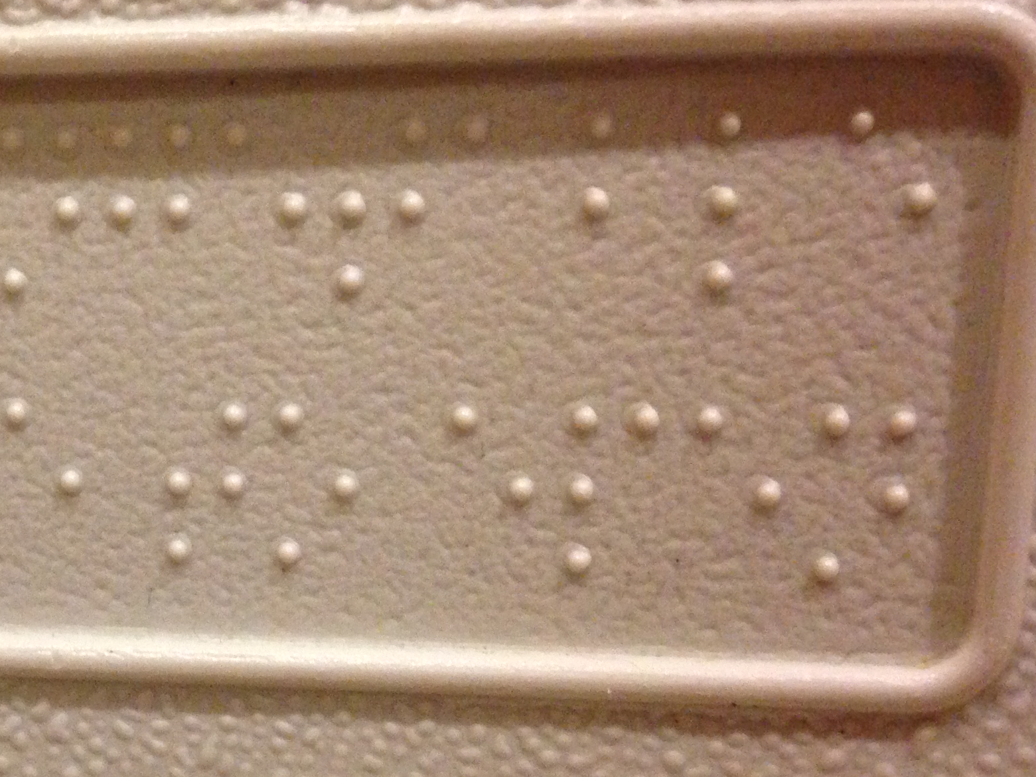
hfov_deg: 26.5
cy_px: 593
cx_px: -17
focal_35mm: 69
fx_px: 2065
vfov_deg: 21.1
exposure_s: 1/20
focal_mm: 4.13
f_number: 2.4
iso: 400
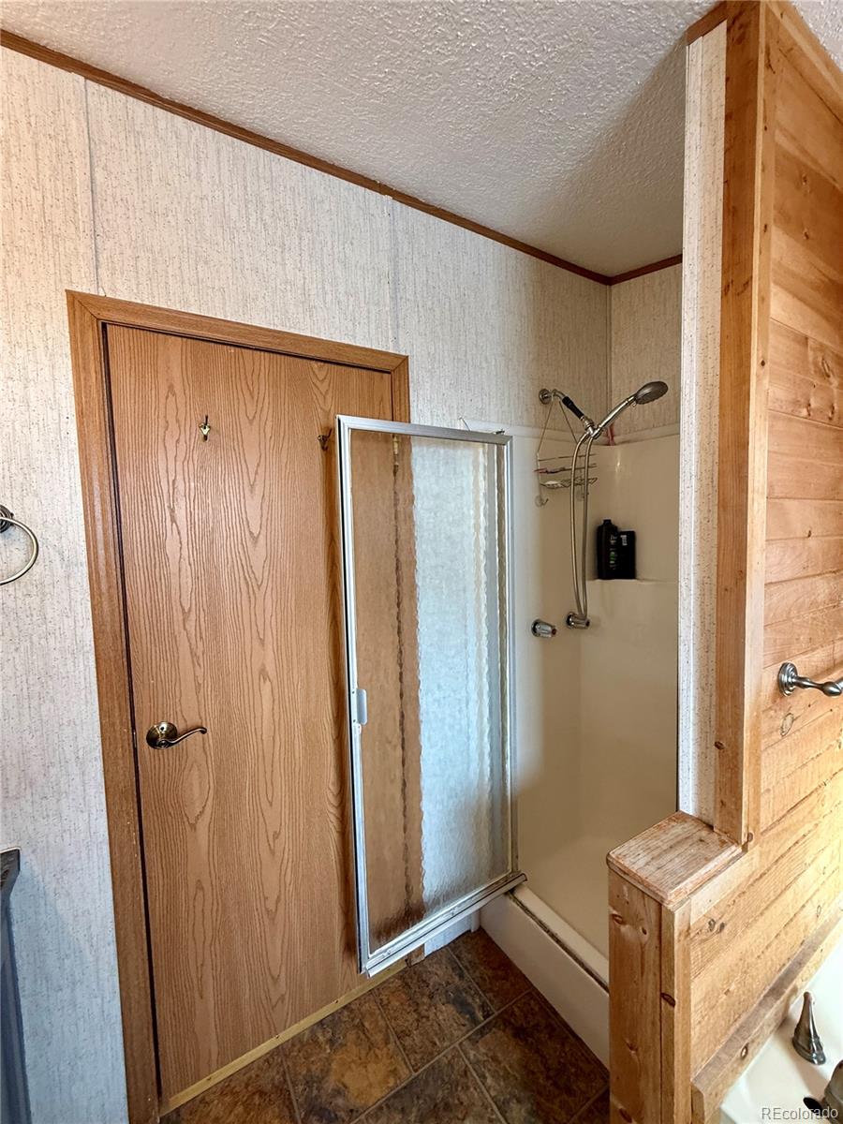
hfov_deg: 85.7
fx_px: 455
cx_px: 422
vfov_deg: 102.1
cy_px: 562
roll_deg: +1.8
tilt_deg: -2.4
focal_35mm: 14
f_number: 2.2
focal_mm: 2.22
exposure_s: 1/120
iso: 200
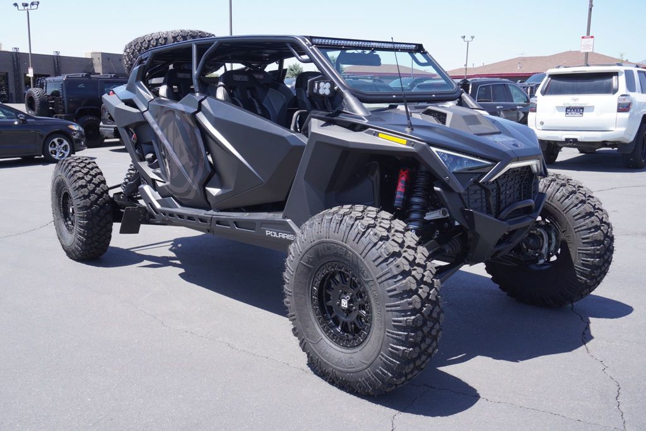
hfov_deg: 55.1
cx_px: 323
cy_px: 216
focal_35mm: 34
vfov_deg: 38.4
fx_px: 619
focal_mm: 23
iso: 100
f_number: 6.3
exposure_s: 1/160
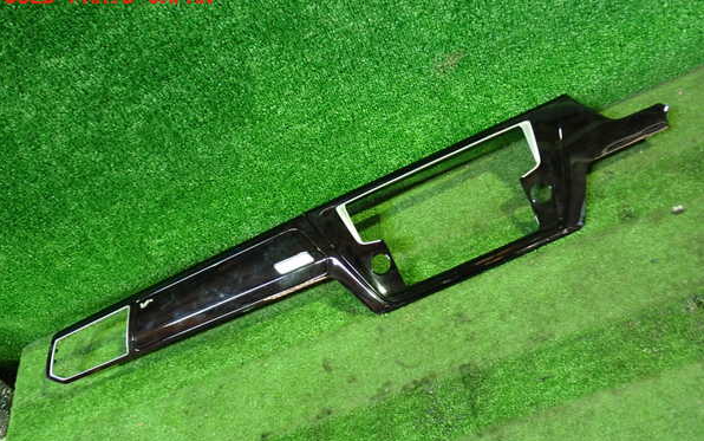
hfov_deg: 59.6
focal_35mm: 32
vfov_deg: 39.4
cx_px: 352
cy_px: 247
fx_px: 614
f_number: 2.3
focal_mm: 5.4
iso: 640
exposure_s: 1/30
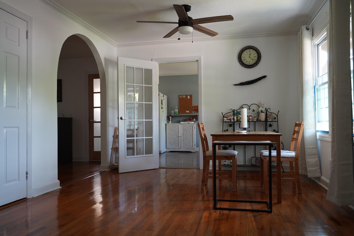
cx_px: 177
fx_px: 275
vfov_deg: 46.4
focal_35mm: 28
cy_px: 118
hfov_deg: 65.5
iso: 2000
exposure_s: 1/160
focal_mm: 28
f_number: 2.8
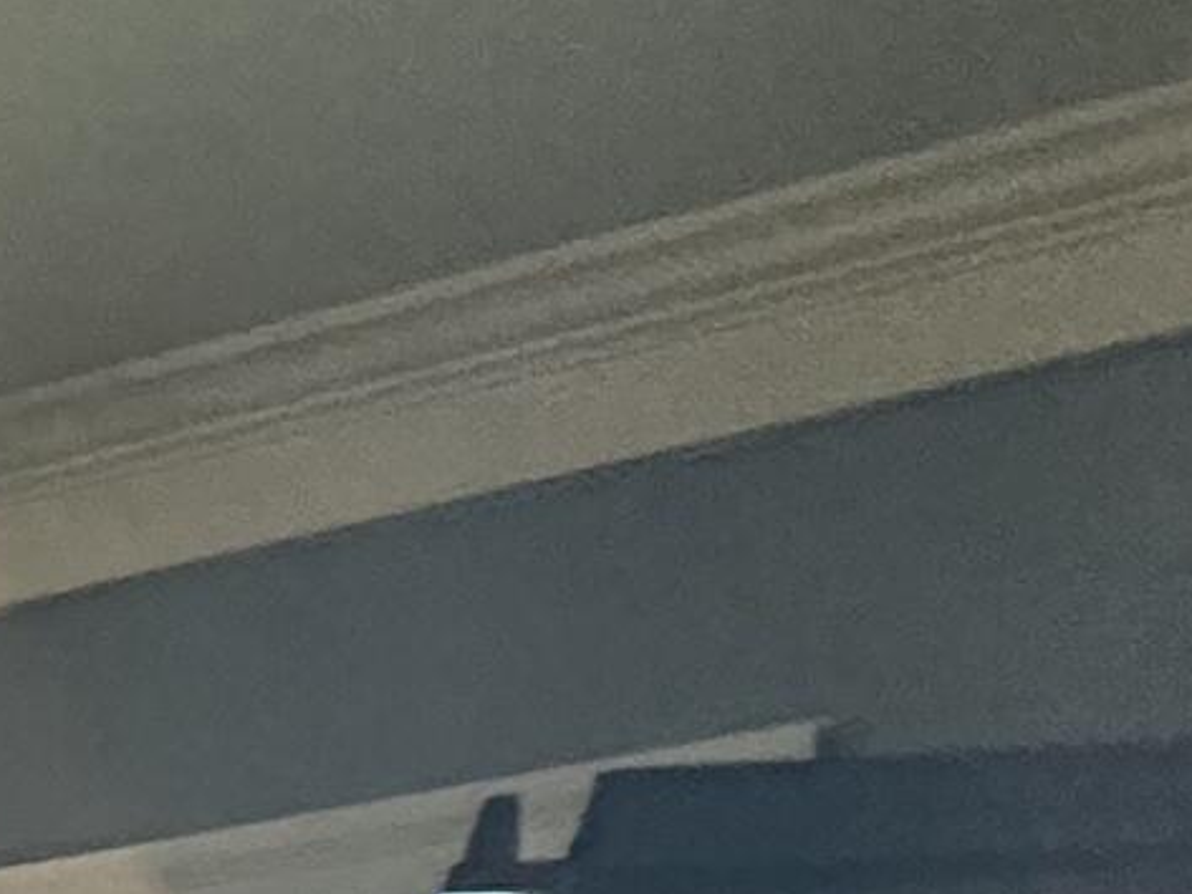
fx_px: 3065
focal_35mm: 89
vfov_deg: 12.1
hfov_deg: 11.8
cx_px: -2306
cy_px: 2354
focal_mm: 2.22
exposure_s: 1/60
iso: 640
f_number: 2.2
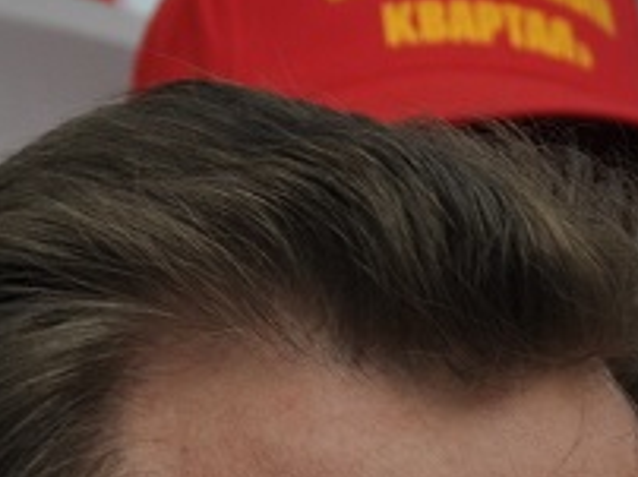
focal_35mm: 964
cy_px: 1240
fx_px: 17747
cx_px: 463
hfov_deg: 2.1
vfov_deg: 1.5
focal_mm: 105
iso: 200
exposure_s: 1/320
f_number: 9
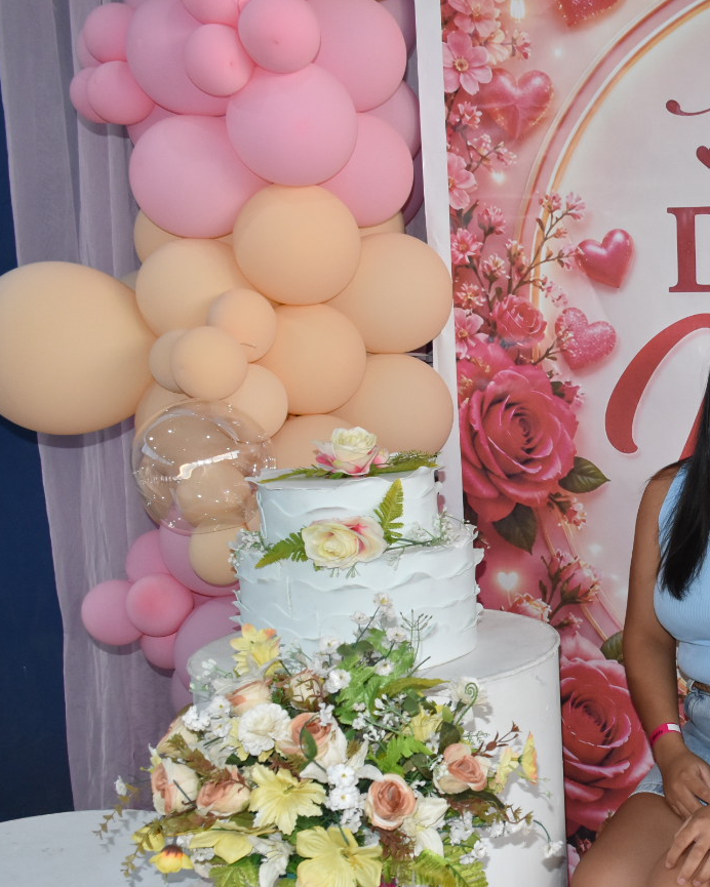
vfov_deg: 32.3
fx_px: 1523
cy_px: 549
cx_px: 802
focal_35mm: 58
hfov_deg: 24.3
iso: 800
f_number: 6.3
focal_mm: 22
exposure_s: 1/100
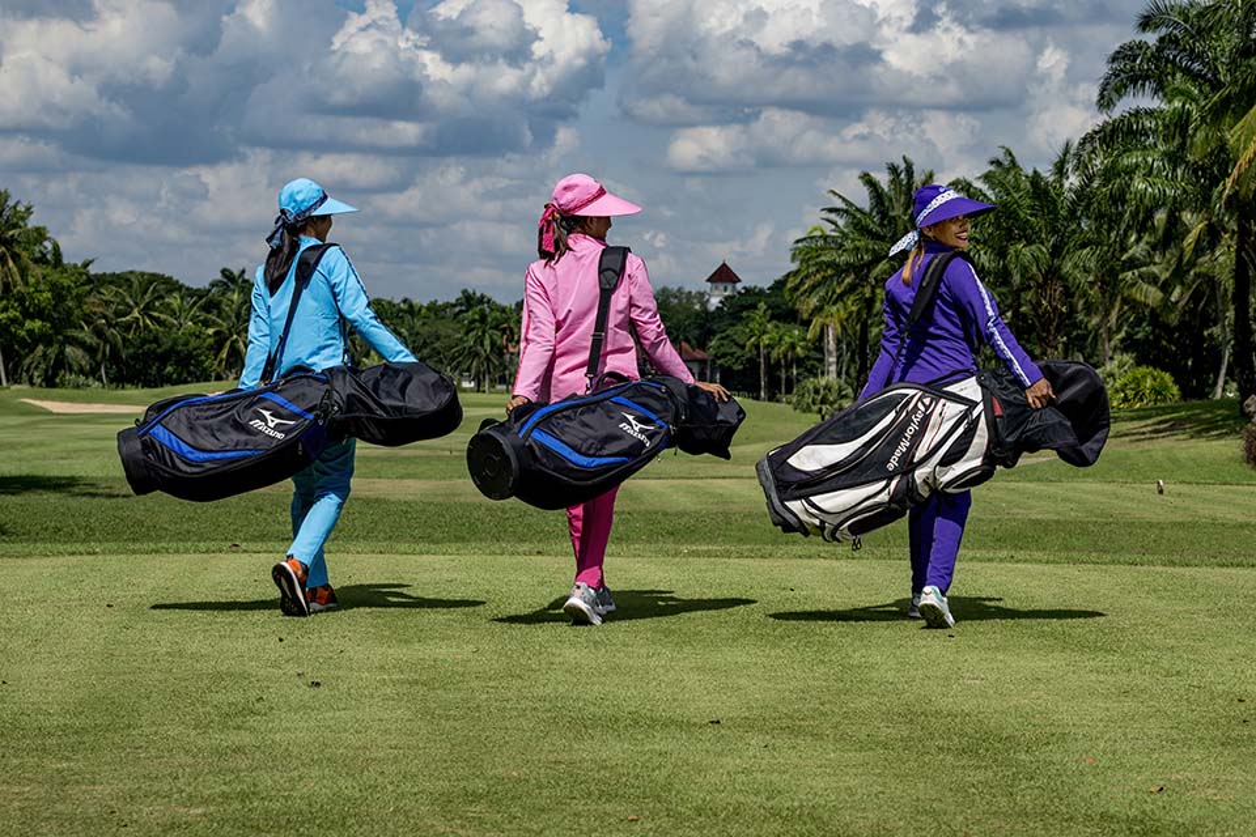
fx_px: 3419
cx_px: 628
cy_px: 418
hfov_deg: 20.8
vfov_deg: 14.0
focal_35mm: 98
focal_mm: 98
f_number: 10
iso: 64
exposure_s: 1/200
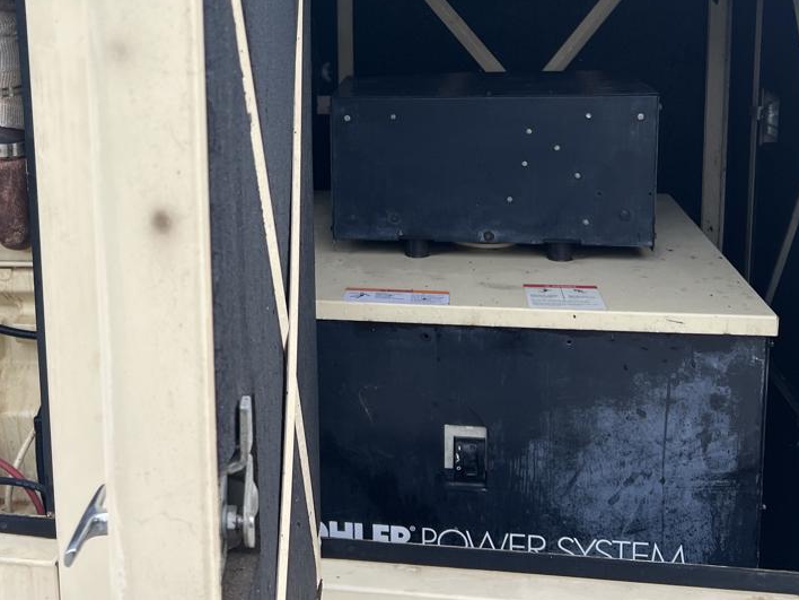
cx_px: 214
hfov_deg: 39.5
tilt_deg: -11.5
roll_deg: +3.5
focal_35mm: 47
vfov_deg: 30.2
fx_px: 1085
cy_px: 133
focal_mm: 5.7
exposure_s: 1/924
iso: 50
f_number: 1.5
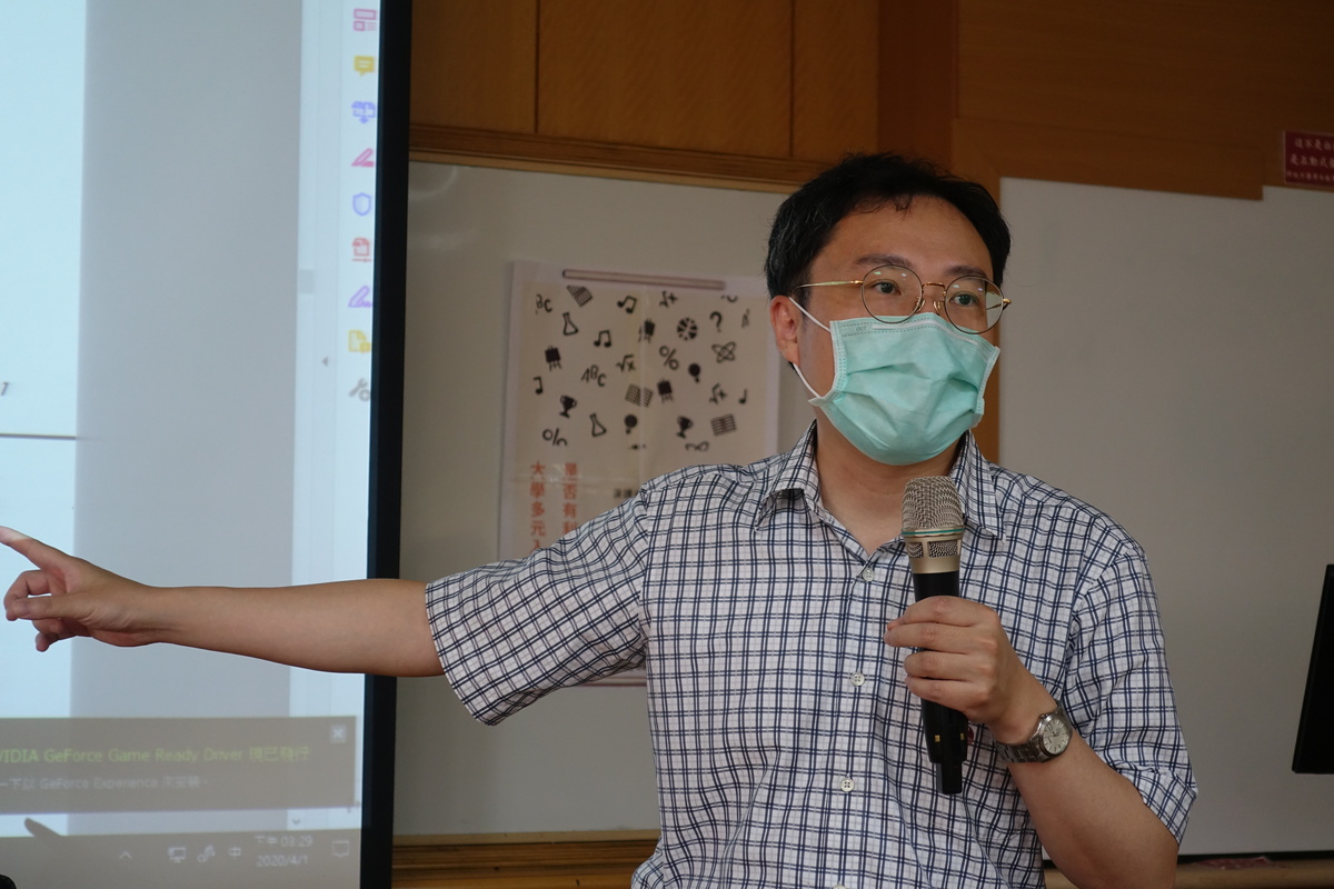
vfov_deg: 19.5
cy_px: 444
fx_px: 2594
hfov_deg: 28.8
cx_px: 667
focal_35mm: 70
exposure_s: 1/80
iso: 500
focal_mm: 25.53
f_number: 2.8
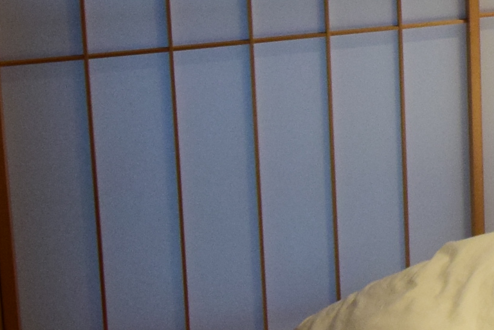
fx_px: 1126
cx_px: 747
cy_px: -100
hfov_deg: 20.9
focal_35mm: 82
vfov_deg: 15.8
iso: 1000
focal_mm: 10
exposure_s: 1/90
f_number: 5.6
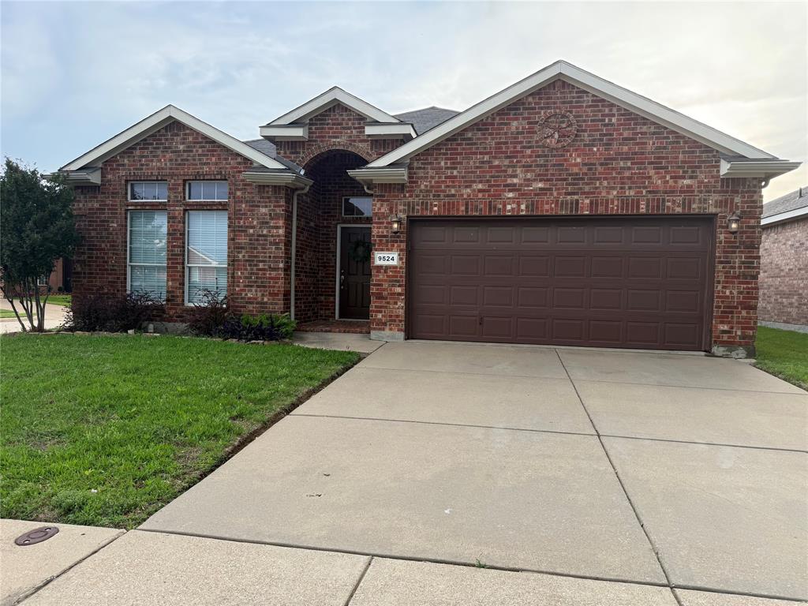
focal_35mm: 24
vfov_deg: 56.8
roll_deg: -2.1
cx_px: 404
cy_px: 303
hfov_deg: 71.6
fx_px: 560
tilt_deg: -0.4
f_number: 1.78
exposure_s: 1/671
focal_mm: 6.76
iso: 100
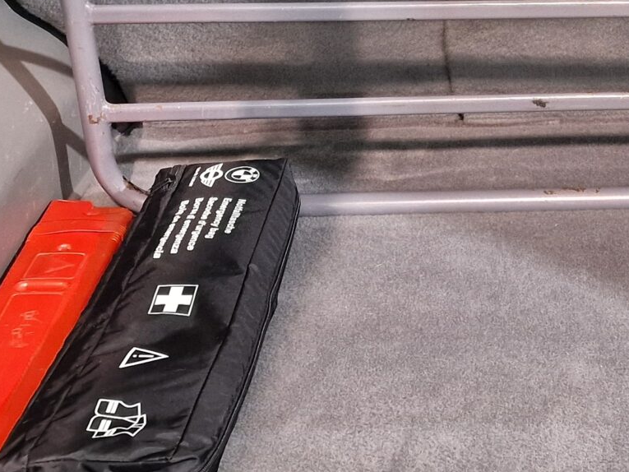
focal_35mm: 77
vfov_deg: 18.4
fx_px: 1399
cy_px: -53
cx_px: 587
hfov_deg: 24.5
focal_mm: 6.4
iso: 320
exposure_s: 1/33
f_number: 1.8
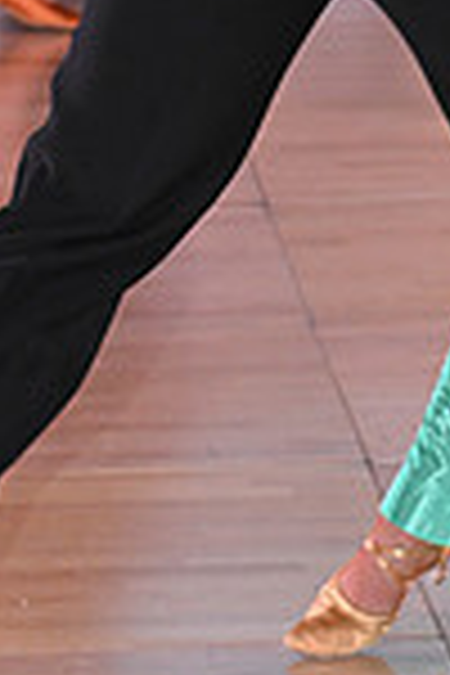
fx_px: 6243
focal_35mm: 333
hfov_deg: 4.1
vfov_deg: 6.1
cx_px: 718
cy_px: -333
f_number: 5.6
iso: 2000
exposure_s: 1/200
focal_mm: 86
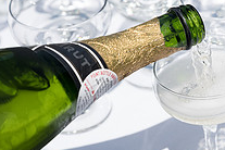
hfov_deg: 10.3
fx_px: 1225
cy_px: -15
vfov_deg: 7.0
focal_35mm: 196
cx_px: 284
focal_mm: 70
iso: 320
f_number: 5
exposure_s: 1/3200
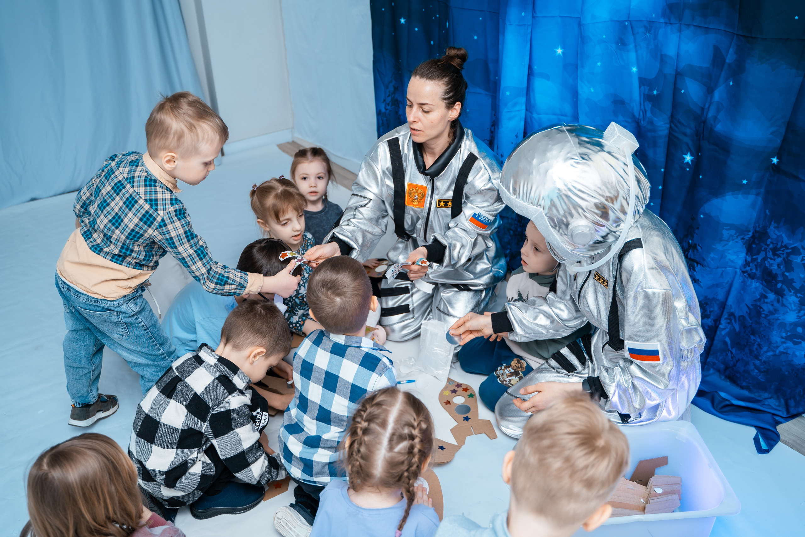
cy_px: 248
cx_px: 402
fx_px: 673
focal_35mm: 30
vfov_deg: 43.5
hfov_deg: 61.8
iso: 100
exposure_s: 1/250
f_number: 3.2
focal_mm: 28
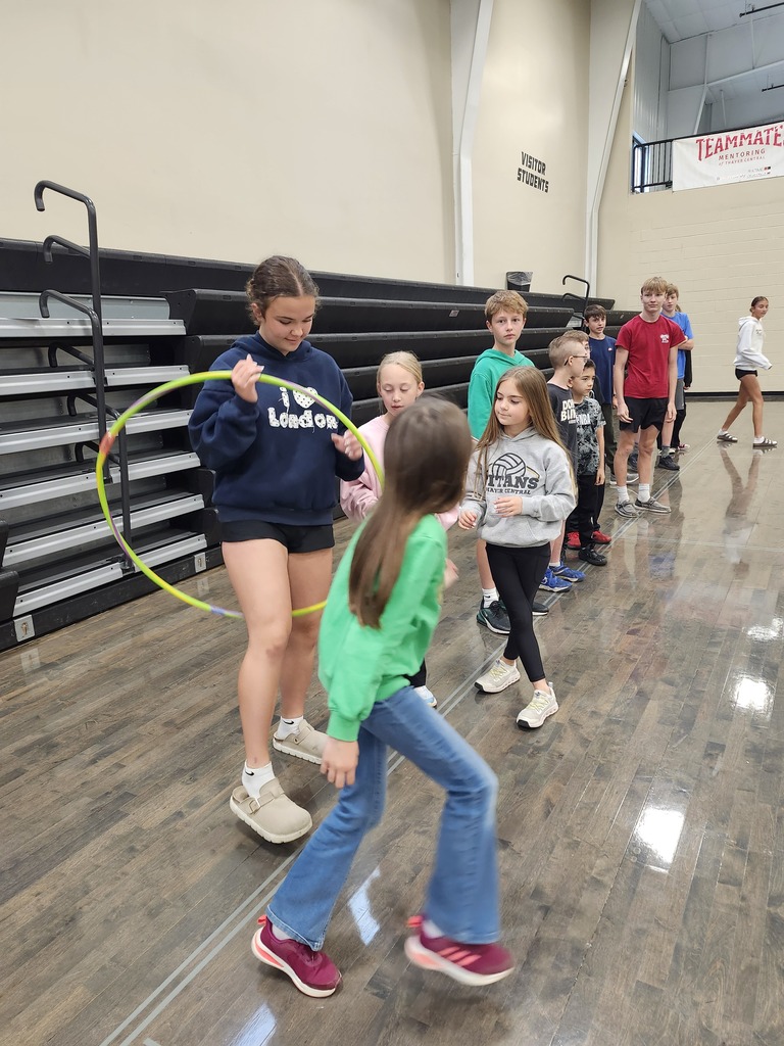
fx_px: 695
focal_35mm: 23
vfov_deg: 73.9
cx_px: 392
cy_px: 523
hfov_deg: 58.9
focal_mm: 5.54
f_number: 1.8
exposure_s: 1/120
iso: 320
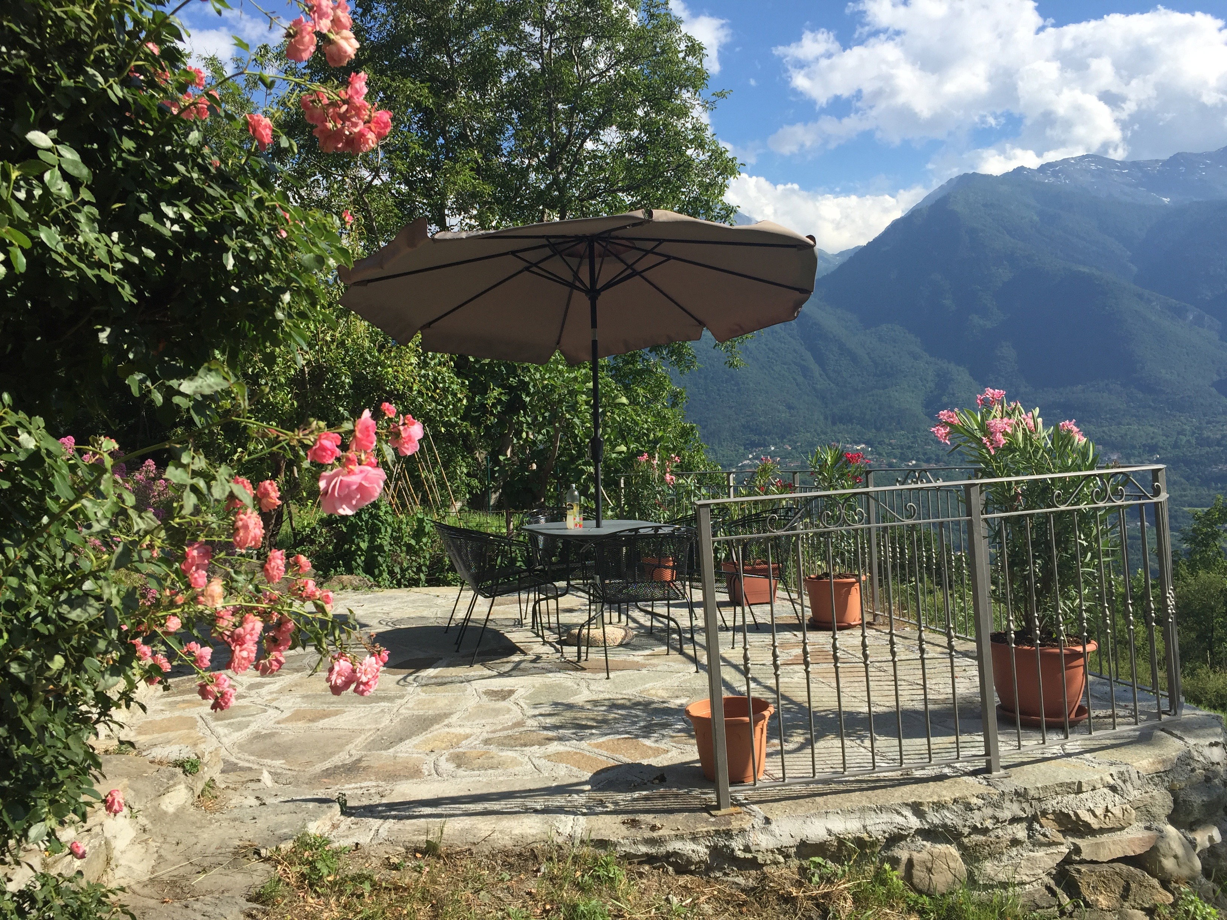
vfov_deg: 48.2
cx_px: 614
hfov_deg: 61.7
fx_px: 1028
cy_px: 460
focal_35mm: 29
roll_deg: +3.5
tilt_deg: +0.2
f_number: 2.2
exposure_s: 1/1522
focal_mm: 4.15
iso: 32
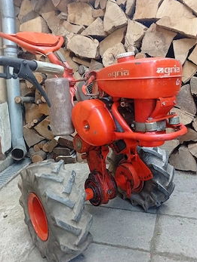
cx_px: 112
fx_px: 235
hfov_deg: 45.4
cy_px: 115
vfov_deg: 58.1
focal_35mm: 31
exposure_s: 1/50.3
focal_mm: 3.98
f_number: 1.8
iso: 205
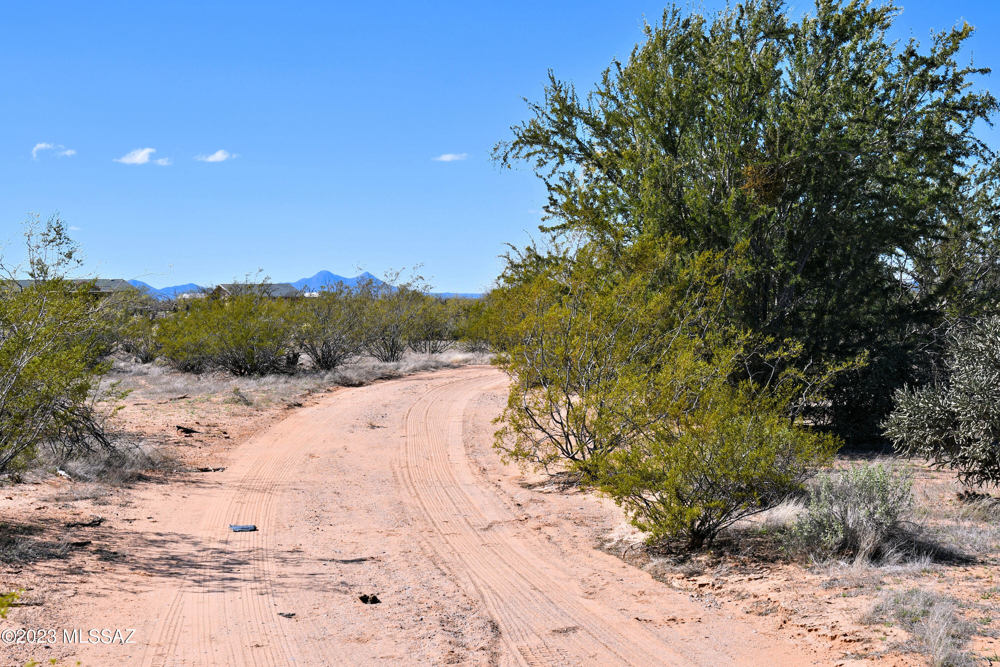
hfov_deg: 33.4
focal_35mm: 60
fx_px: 1667
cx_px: 500
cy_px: 334
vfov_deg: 22.6
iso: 100
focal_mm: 40
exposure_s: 1/250
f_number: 11
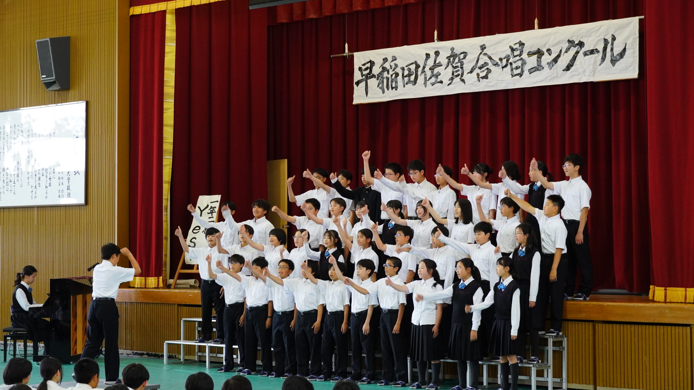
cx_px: 346
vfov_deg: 15.3
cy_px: 194
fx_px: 1454
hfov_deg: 26.9
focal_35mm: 79
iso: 2000
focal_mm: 50
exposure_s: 1/80
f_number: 5
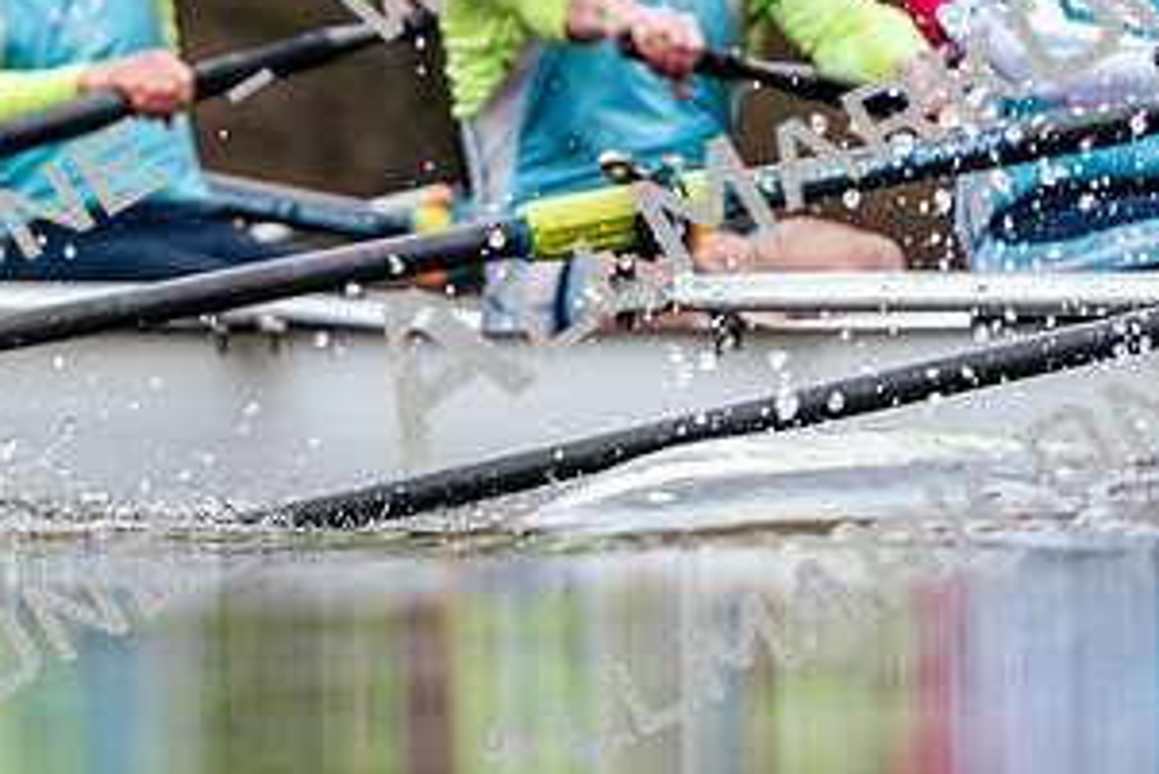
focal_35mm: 974
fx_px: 31371
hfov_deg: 2.1
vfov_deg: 1.4
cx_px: 54
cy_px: 106
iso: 3200
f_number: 6.3
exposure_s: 1/2000
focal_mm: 506
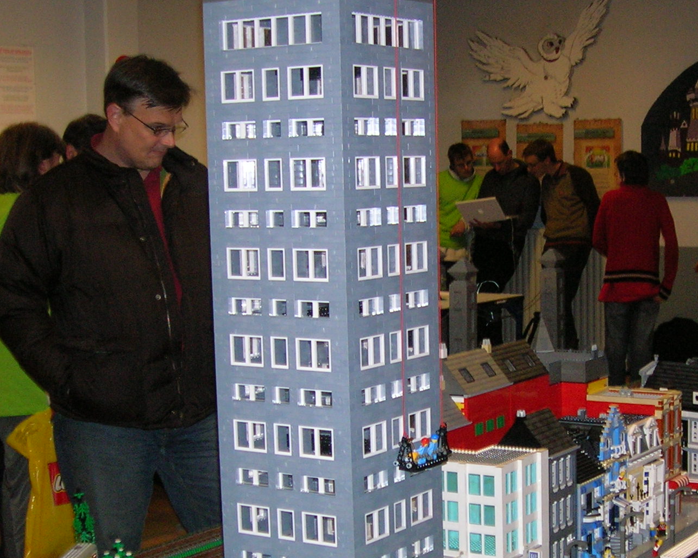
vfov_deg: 23.0
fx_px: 1363
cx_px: 482
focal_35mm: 66
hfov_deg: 28.5
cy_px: 382
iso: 123
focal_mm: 6.4
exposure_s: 1/60.1
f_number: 3
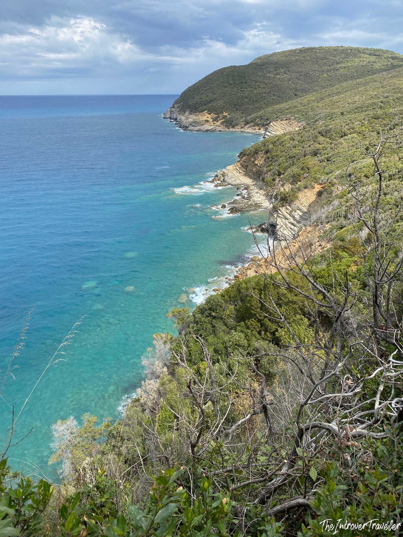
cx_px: 202
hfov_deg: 53.1
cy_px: 268
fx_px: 404
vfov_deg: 67.3
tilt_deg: -23.0
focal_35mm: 26
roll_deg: +2.0
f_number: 1.8
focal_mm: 4.25
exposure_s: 1/1585
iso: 32
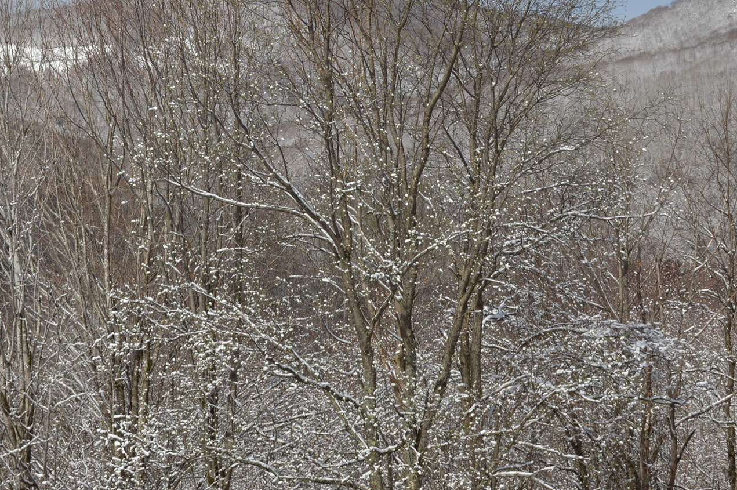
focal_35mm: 87
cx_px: 282
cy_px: -30
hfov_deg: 23.3
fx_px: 1779
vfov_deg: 15.3
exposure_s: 1/500
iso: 100
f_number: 8
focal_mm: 24
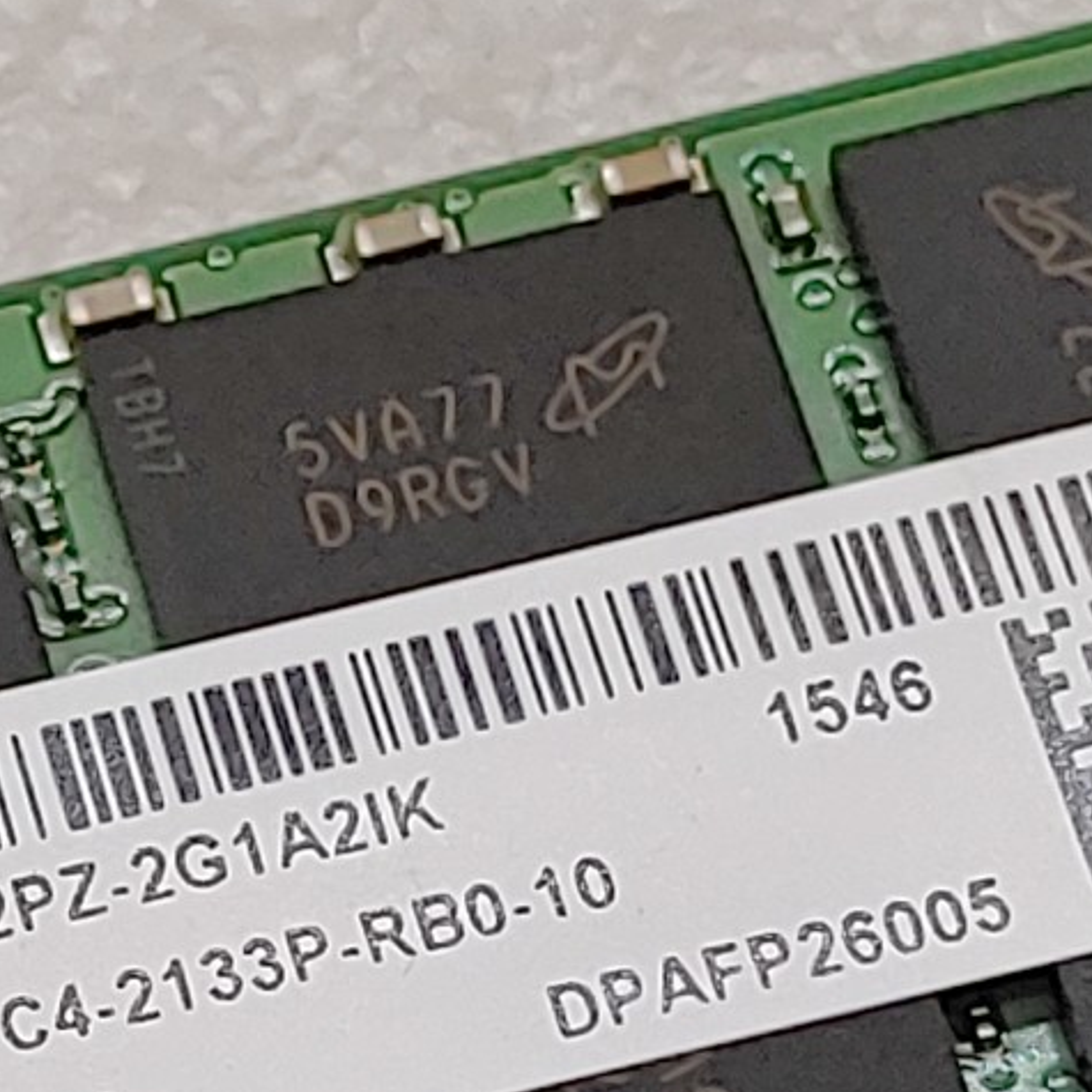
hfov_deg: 8.3
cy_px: 970
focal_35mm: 209
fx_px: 7459
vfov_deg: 8.3
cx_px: 92
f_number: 1.8
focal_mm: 4.36
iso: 50
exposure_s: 1/213
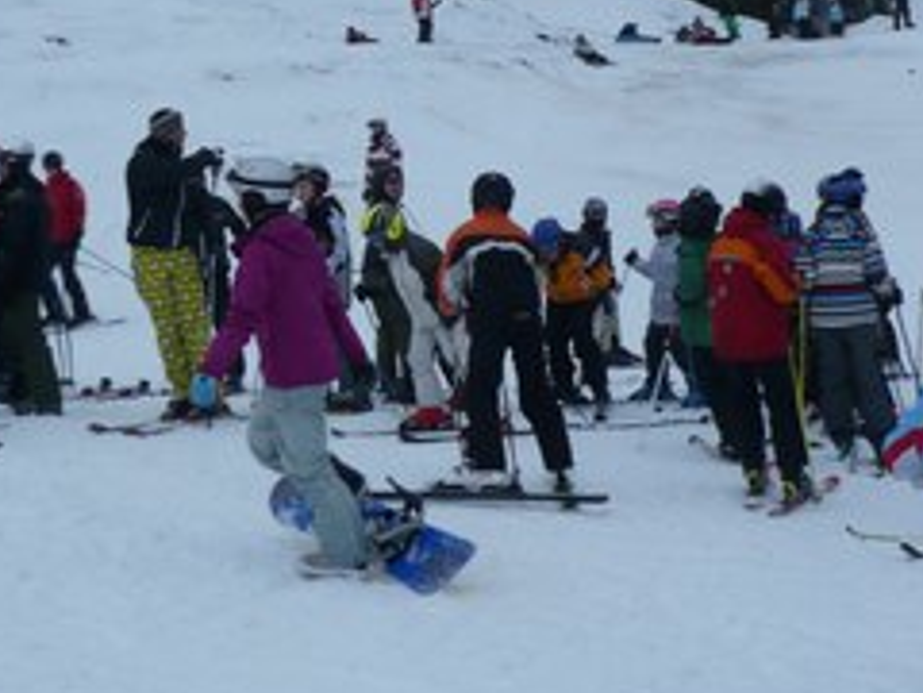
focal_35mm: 80
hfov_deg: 24.4
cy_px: 216
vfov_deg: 18.4
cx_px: 404
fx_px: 2133
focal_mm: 7.9
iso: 100
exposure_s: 1/250
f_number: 3.7
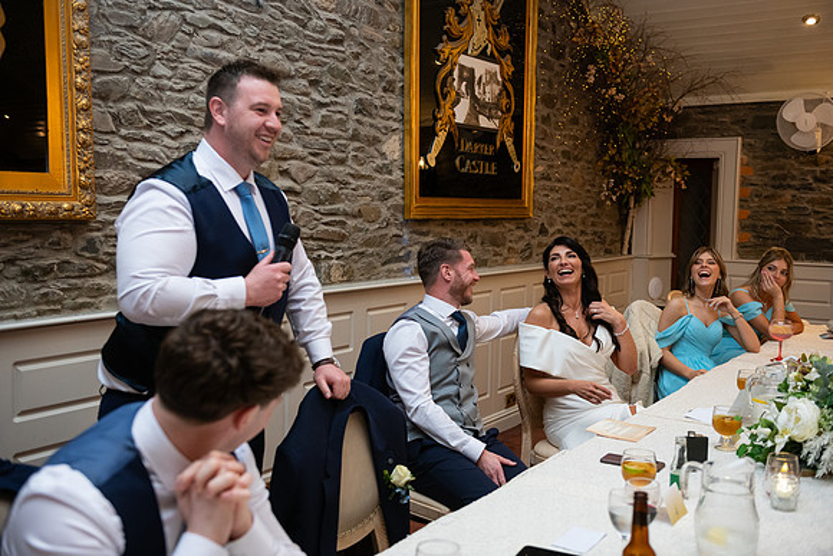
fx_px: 879
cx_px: 416
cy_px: 278
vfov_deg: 35.1
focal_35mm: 38
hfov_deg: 50.7
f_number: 3.5
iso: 800
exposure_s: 1/160
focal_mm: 38
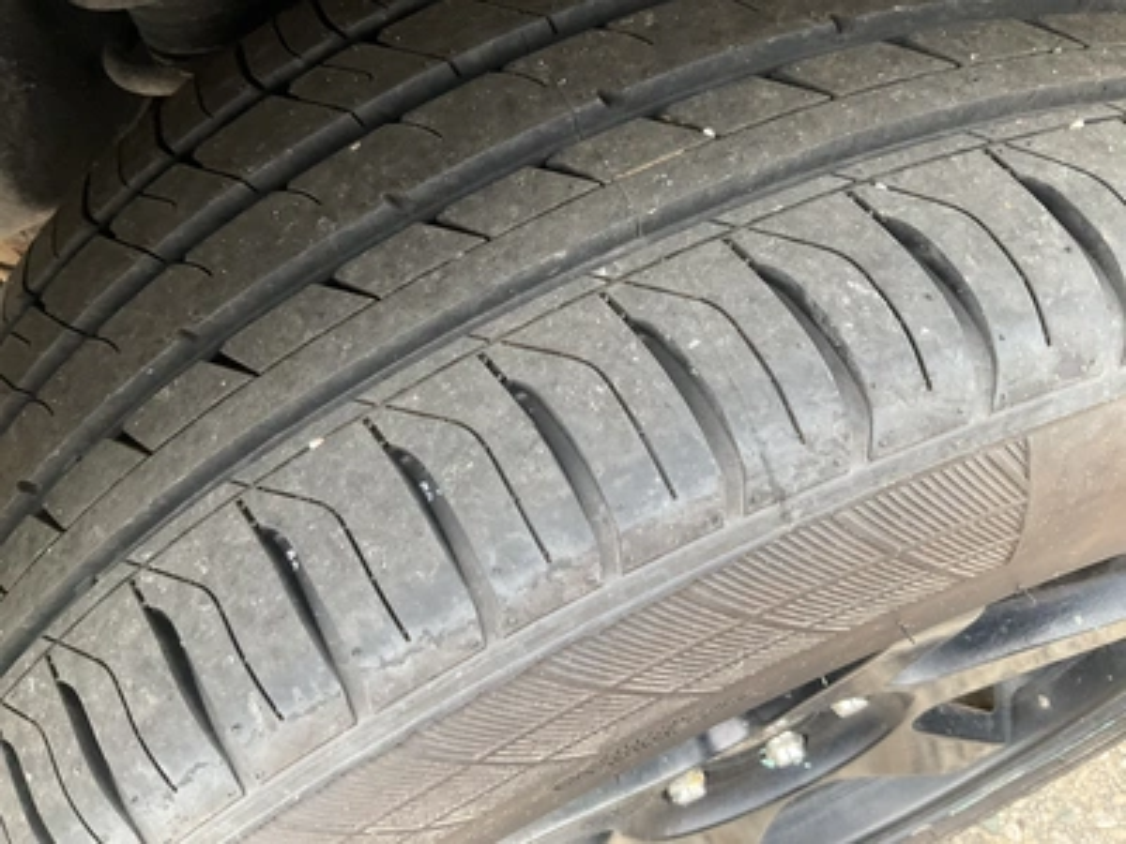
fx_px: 943
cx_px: 563
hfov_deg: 61.7
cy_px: 422
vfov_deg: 48.2
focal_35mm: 29
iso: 64
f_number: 1.8
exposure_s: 1/107
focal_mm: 3
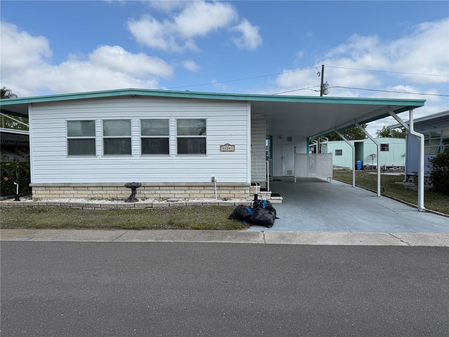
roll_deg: +0.4
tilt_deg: -1.3
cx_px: 224
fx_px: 311
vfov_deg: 56.8
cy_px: 168
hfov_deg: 71.6
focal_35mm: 24
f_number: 1.78
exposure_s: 1/5714
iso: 80
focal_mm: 6.76
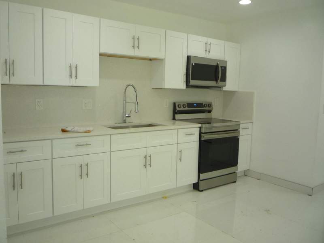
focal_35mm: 30
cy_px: 122
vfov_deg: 46.8
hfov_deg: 60.0
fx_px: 281
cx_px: 162
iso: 100
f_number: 3.3
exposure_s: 1/50
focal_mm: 5.2
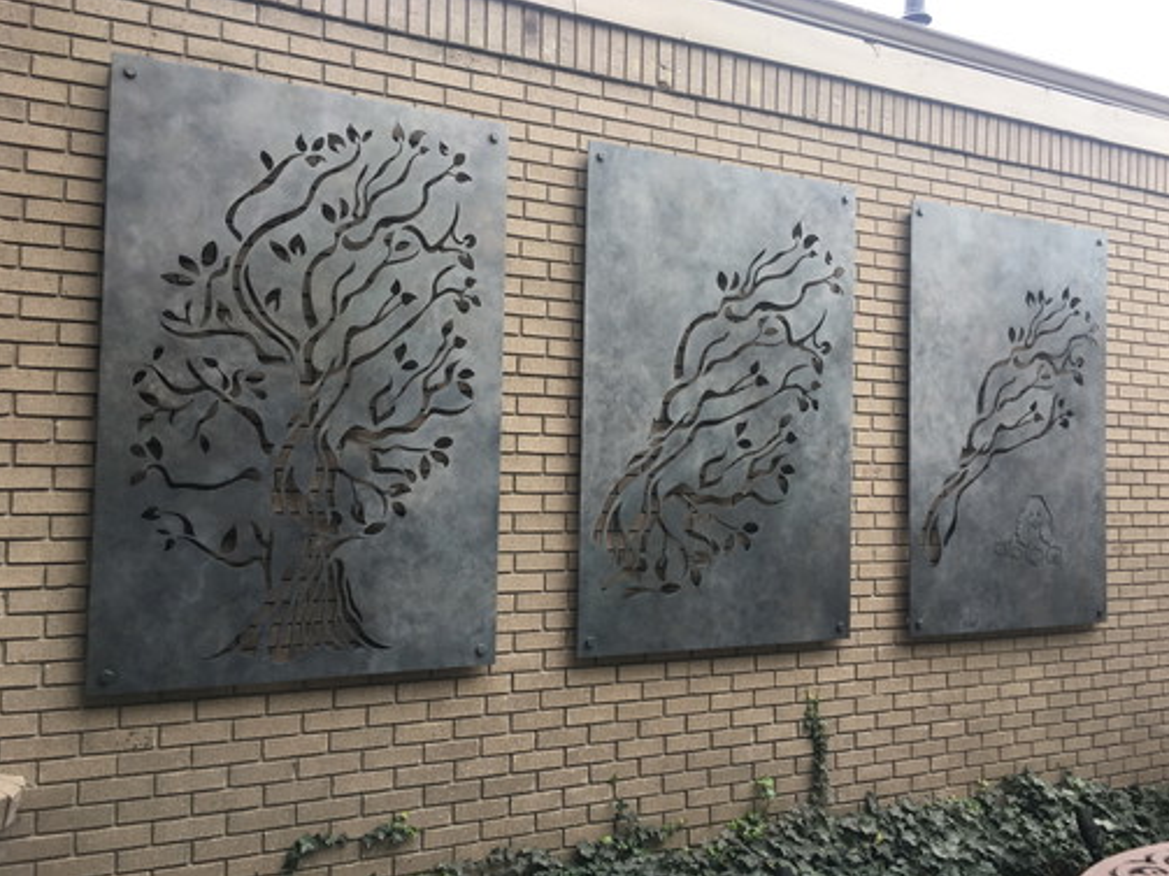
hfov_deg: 60.0
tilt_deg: +2.9
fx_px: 1013
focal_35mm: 30
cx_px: 597
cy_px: 428
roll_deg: -1.4
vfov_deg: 46.8
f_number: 2.2
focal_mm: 4.15
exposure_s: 1/120
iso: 25
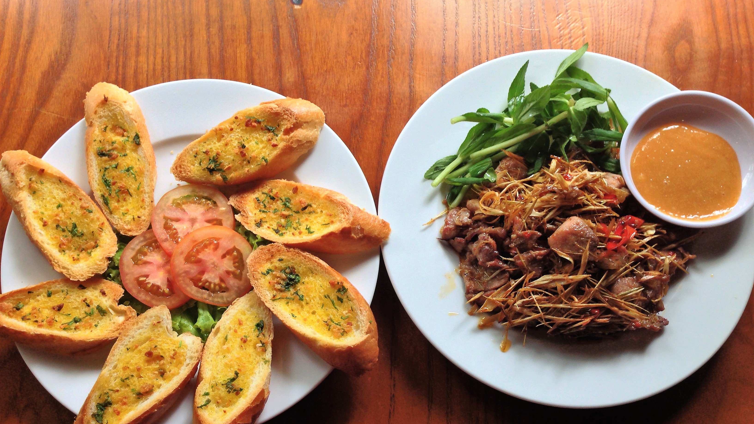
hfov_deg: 55.3
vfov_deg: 32.8
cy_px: 241
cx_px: 377
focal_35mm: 36
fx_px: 720
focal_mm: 4.12
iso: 50
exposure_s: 1/60
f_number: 2.4
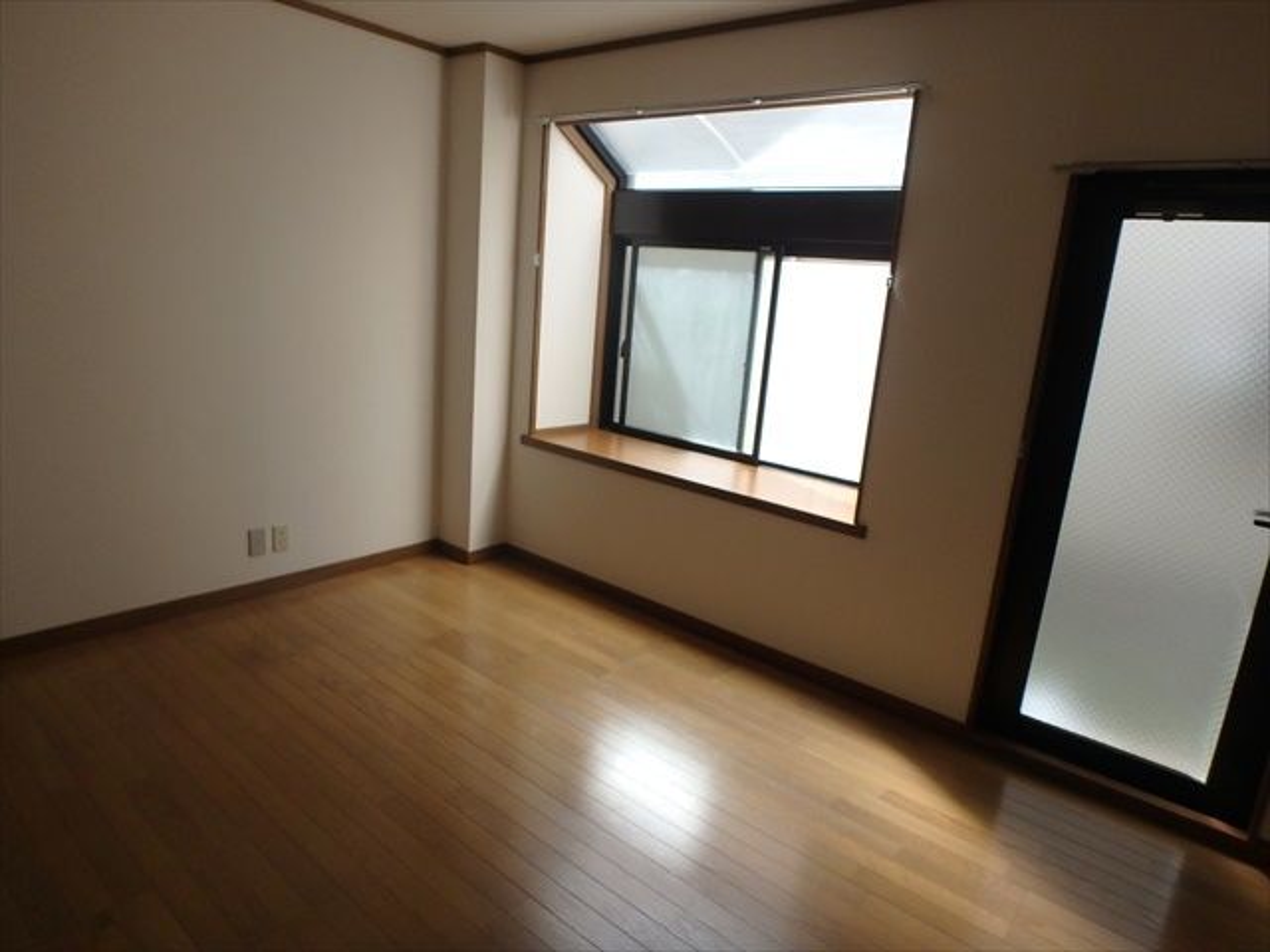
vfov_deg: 63.4
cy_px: 476
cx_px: 635
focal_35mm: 21
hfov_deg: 79.0
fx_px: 770
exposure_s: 1/60
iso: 160
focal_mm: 3.7
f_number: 3.5
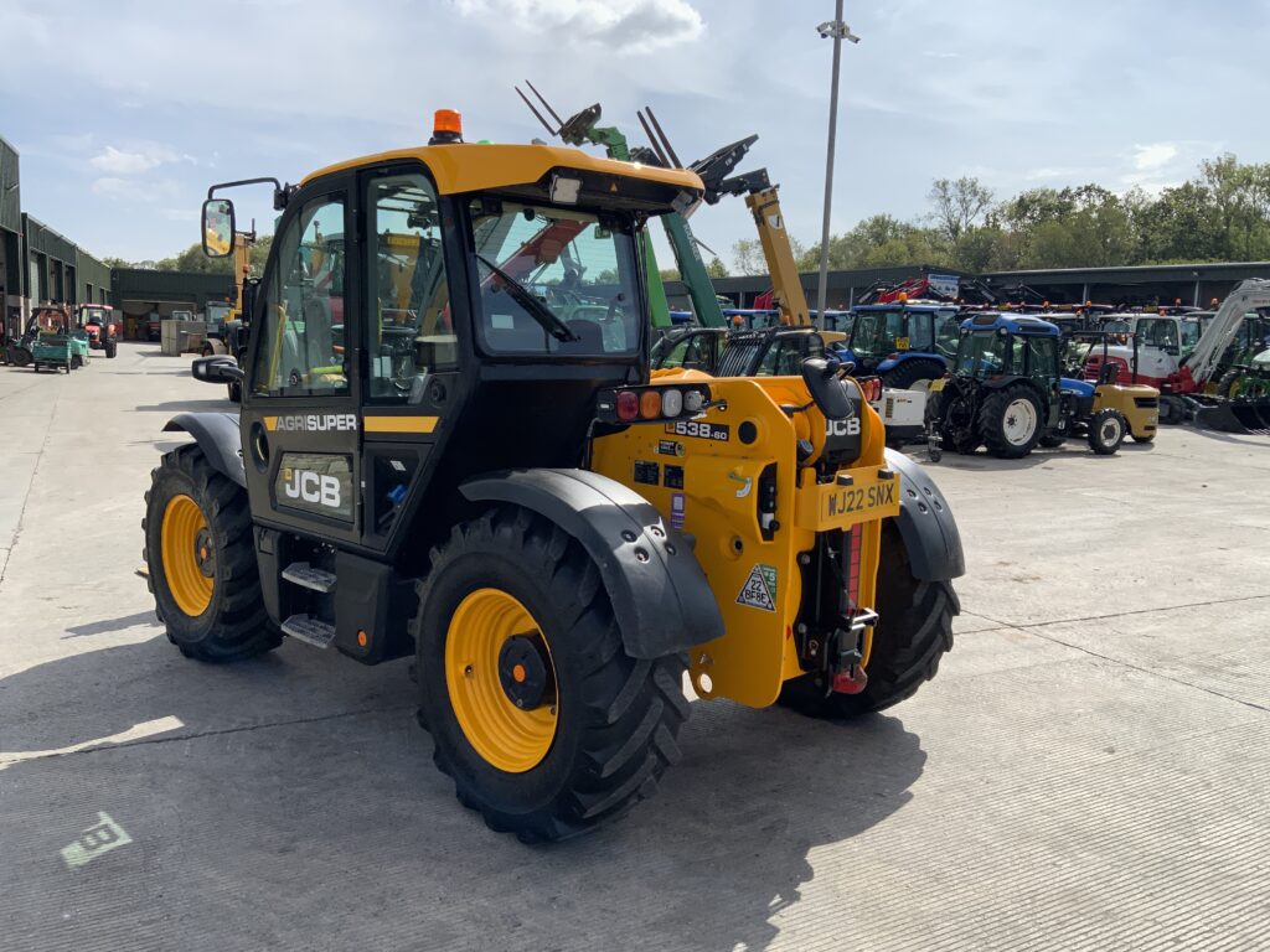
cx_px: 635
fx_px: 1064
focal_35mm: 29
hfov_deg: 61.7
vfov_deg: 48.2
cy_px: 476
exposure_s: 1/2227
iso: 20
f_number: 1.8
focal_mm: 3
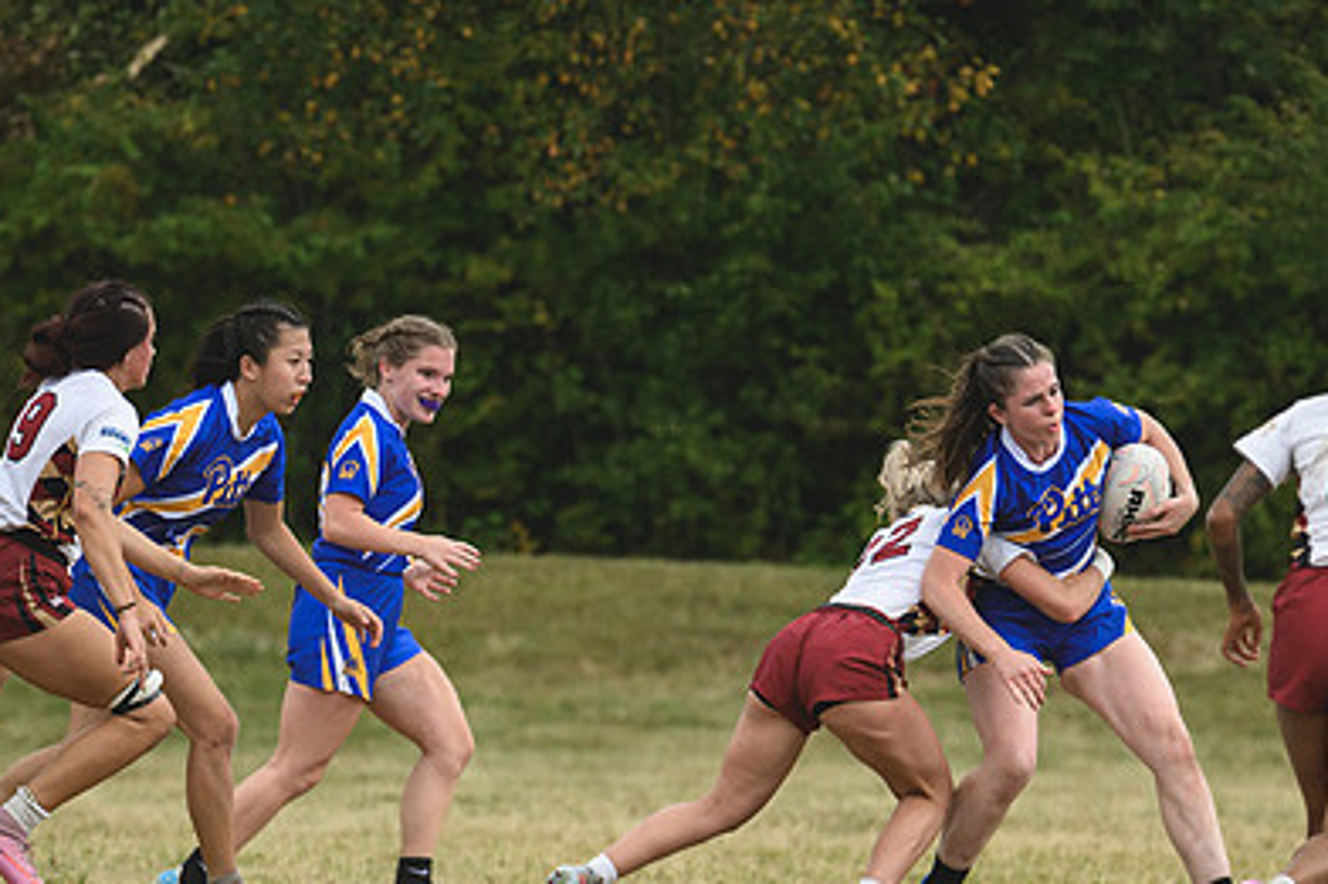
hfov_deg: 2.7
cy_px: 616
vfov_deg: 1.8
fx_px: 28649
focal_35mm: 777
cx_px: 905
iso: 320
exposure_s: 1/1000
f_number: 6
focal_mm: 350
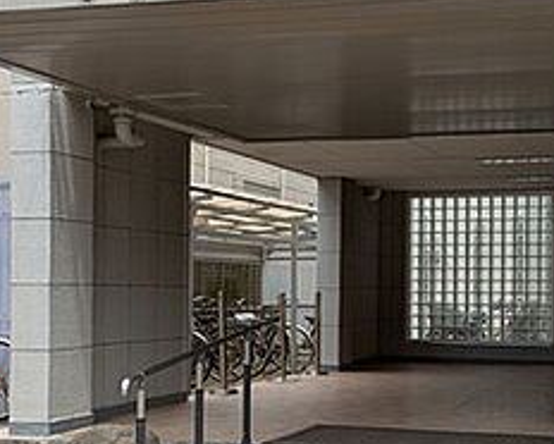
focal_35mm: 63
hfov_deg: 29.7
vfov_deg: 24.2
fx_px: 1034
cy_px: 279
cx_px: 389
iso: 48
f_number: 1.89
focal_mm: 5.43
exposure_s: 1/911
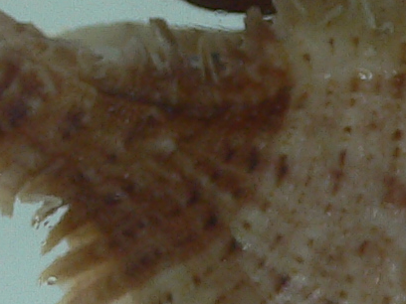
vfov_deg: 8.4
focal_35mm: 173
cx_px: 214
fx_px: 2029
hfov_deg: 11.4
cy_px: -178
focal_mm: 4.6
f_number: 2.8
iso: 80
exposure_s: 1/60
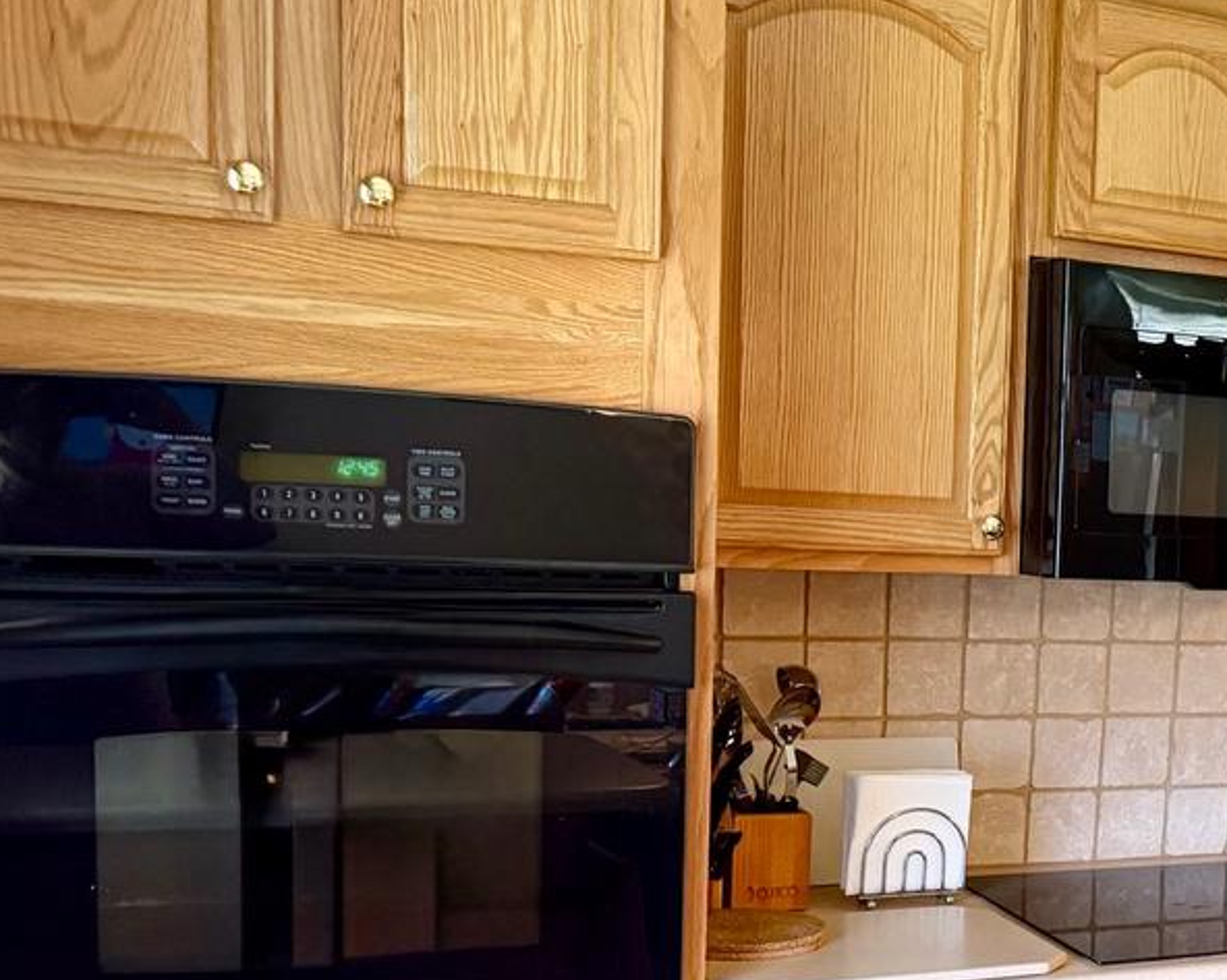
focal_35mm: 57
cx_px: 1418
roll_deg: -2.8
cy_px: 713
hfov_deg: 29.2
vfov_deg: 26.4
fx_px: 2069
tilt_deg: -6.4
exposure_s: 1/60
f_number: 1.78
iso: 500
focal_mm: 6.76
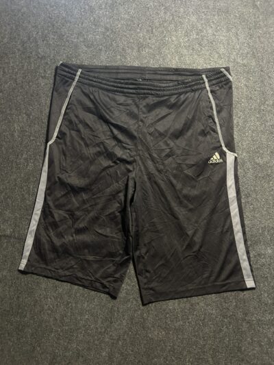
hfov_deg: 53.1
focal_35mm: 26
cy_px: 182
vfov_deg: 67.3
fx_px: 274
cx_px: 137
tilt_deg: -59.7
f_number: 1.5
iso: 500
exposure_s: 1/33
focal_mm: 5.7
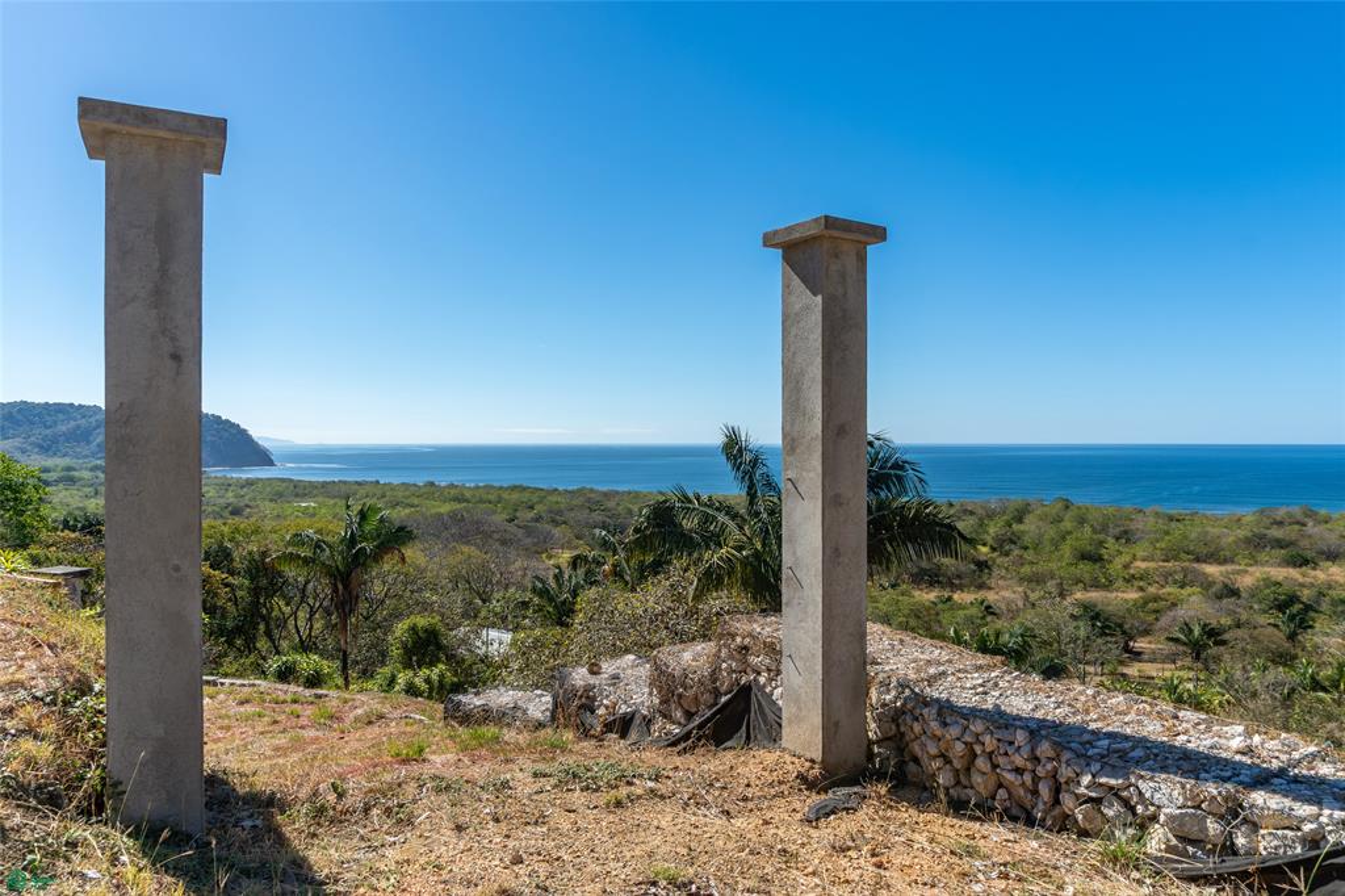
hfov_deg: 73.8
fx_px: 896
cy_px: 448
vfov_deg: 53.1
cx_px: 672
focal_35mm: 24
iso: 200
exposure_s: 1/160
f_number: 13
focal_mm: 16
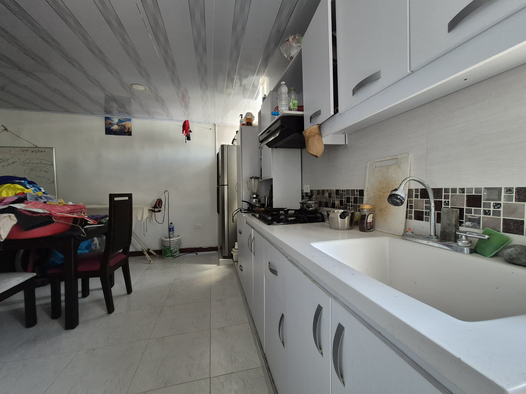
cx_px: 263
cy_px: 197
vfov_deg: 89.9
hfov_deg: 106.2
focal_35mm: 13
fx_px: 198
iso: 200
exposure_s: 1/60
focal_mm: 1.74
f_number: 2.2
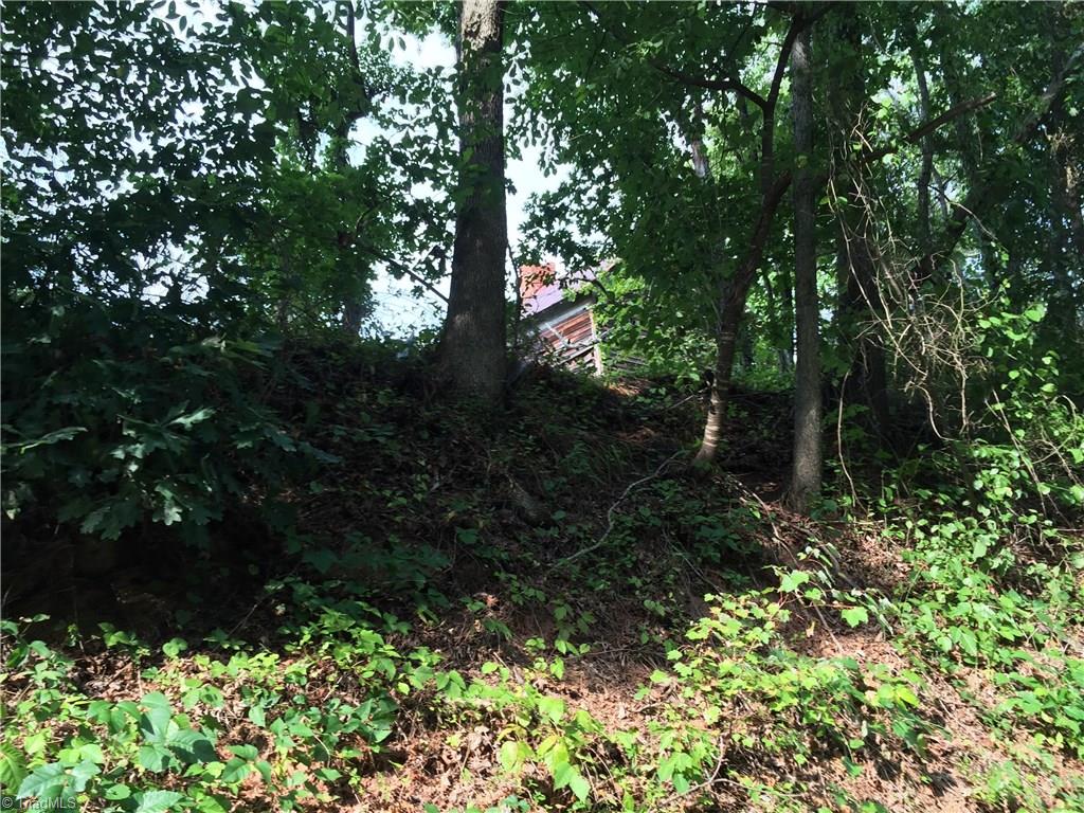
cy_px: 406
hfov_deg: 61.7
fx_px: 908
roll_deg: +2.5
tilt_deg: +17.4
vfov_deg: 48.2
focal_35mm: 29
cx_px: 542
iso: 32
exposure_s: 1/158
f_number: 2.2
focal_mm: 4.15
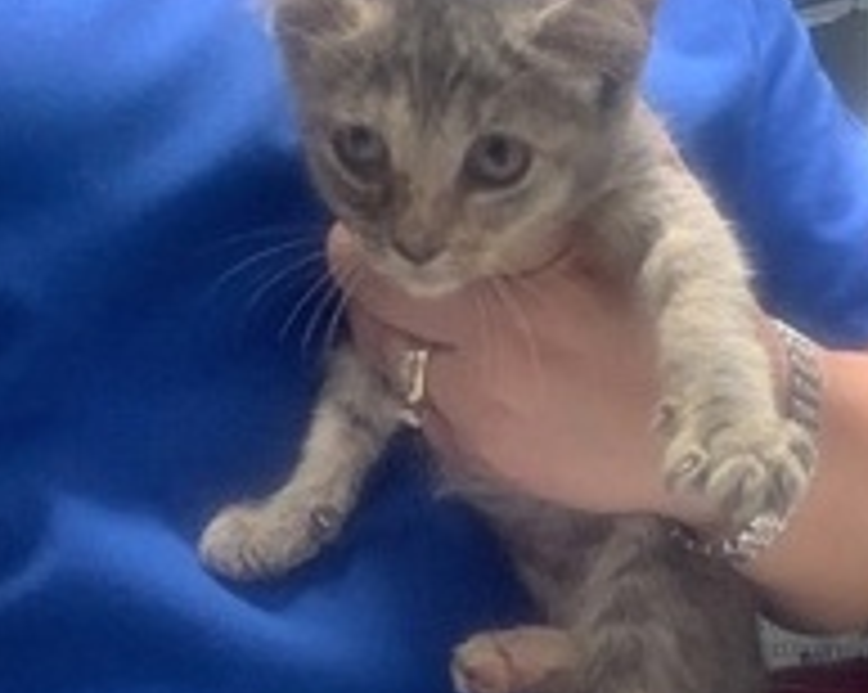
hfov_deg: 28.4
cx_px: 621
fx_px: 1694
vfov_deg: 23.0
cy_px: 461
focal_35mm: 66
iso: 250
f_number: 2.4
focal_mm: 2.15
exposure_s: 1/60
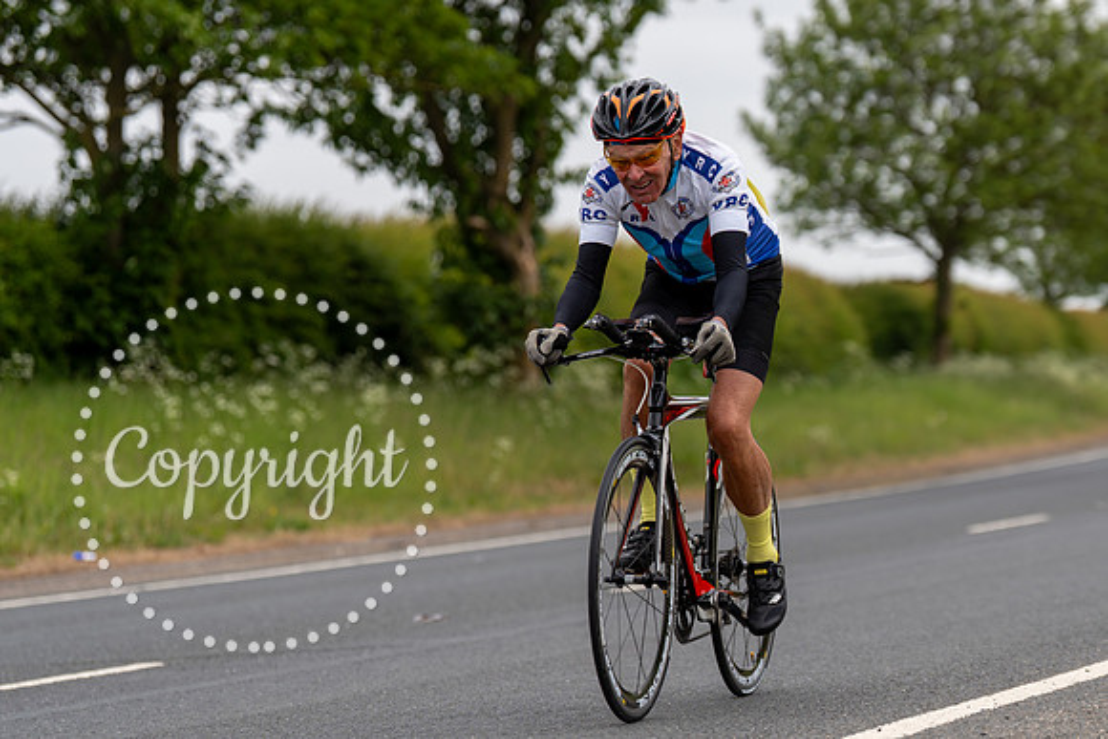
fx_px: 4490
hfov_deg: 14.0
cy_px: 308
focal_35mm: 146
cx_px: 721
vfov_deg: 9.4
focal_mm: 108
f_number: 3.2
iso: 160
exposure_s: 1/1250
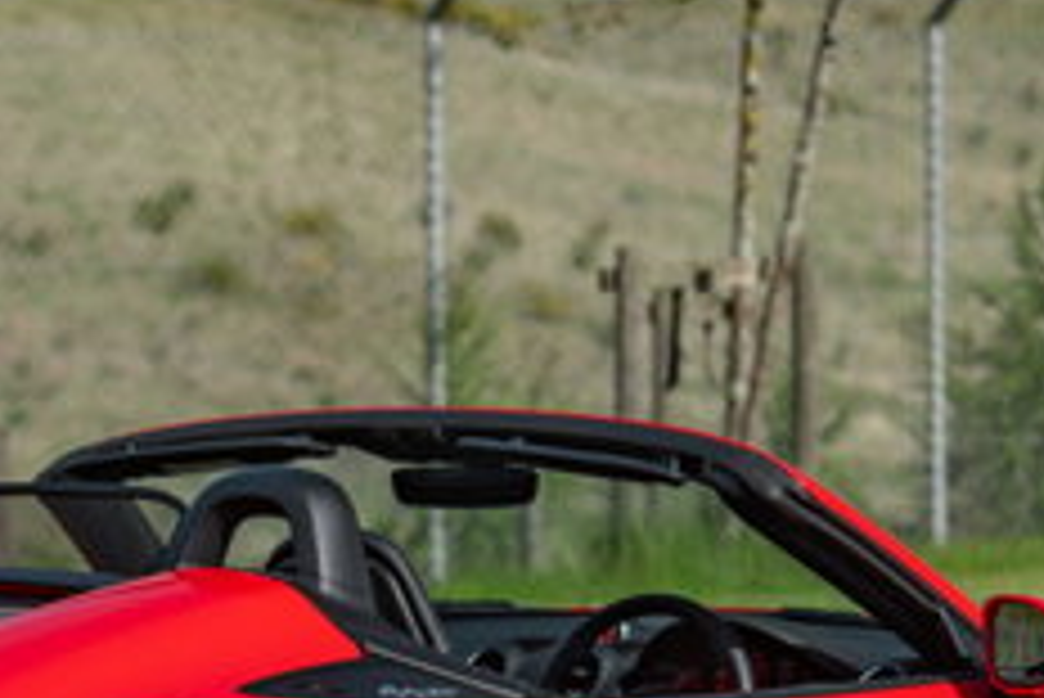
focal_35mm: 231
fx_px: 6703
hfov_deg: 8.9
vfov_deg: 5.9
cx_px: 209
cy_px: 761
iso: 100
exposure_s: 1/2000
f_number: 2.8
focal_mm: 70
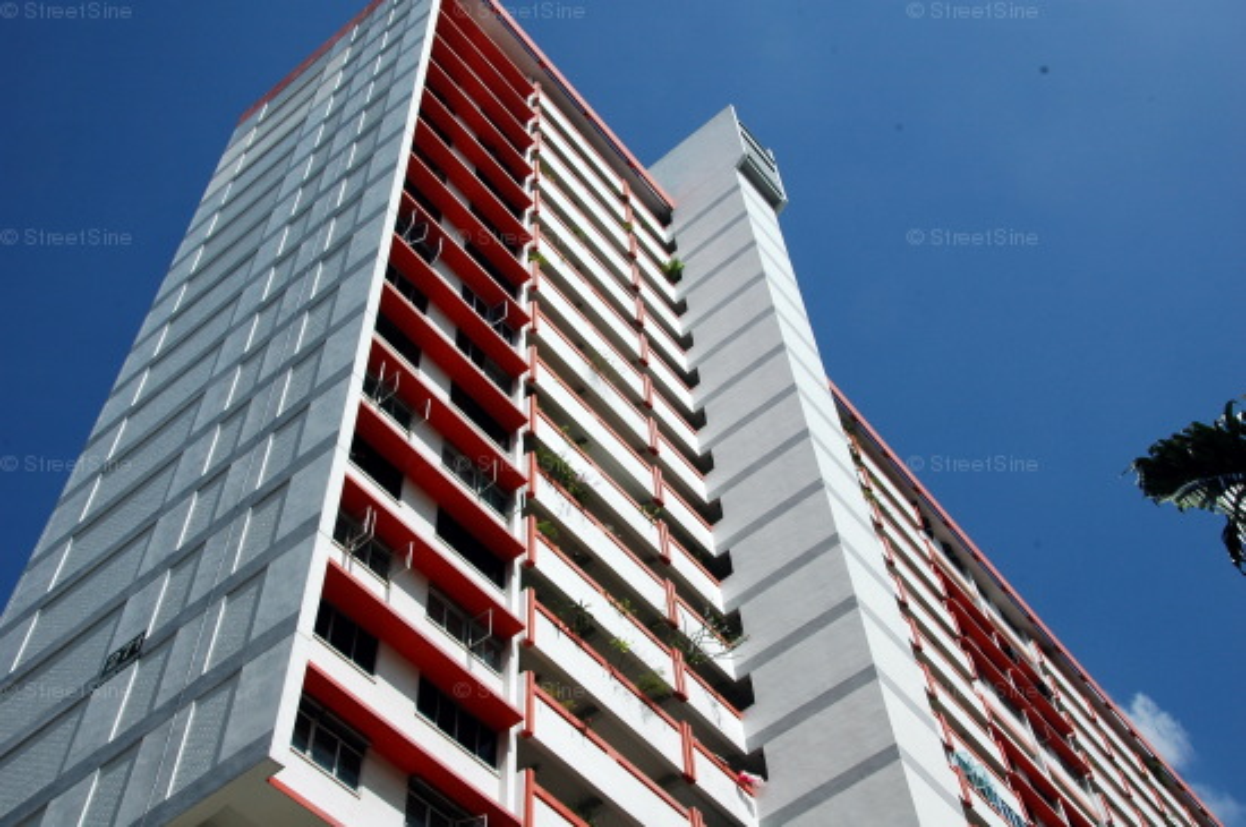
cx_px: 623
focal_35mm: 39
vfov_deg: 34.1
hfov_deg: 49.6
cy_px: 414
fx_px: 1348
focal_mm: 26
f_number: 14
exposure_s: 1/400
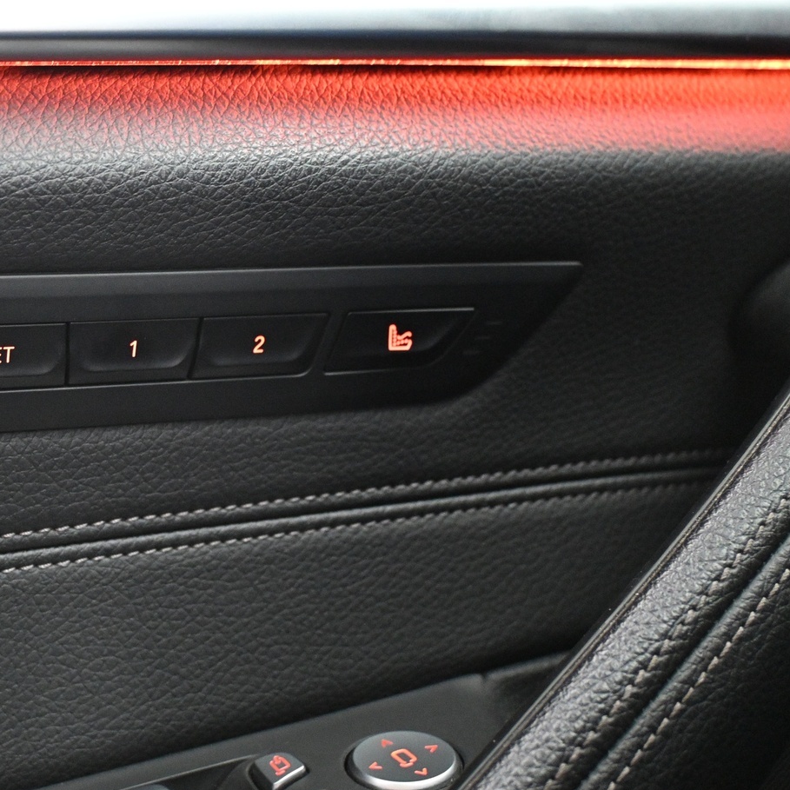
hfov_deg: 32.5
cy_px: 393
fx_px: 1291
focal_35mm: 50
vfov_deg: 34.0
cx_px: 92
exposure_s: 1/6
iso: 4000
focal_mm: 22
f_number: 4
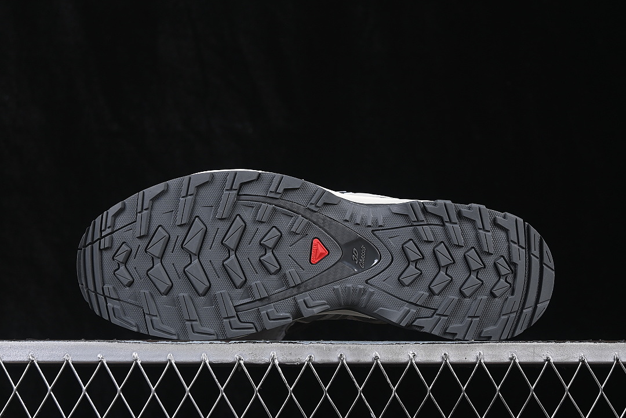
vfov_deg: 18.2
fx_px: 1304
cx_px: 313
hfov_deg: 27.0
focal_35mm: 75
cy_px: 209
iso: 160
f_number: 7.1
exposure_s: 1/80
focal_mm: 50
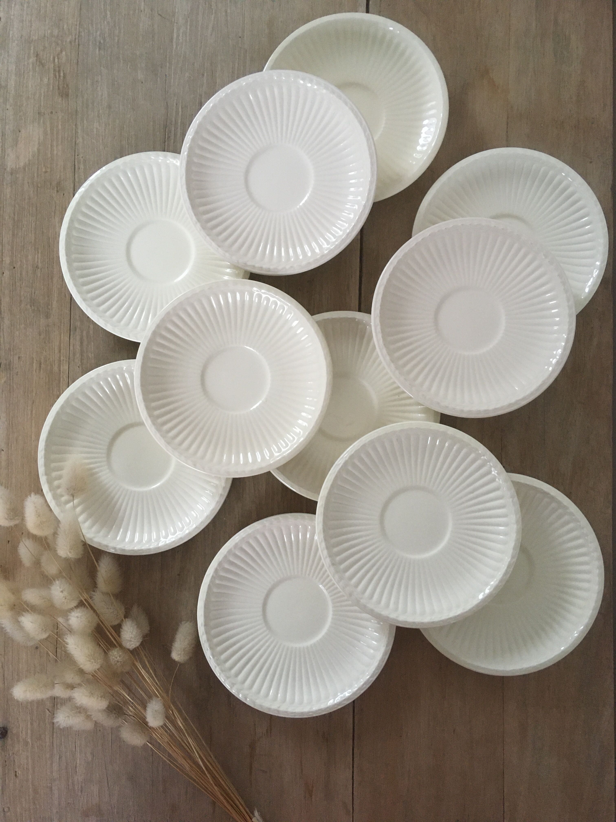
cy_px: 411
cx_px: 308
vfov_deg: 61.7
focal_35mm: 29
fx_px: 688
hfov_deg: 48.2
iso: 200
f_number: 2.2
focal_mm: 4.15
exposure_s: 1/33
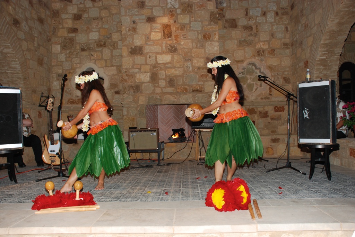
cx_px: 178
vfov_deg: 40.1
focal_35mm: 33
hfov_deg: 57.2
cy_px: 118
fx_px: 326
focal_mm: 22
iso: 400
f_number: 4
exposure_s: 1/60
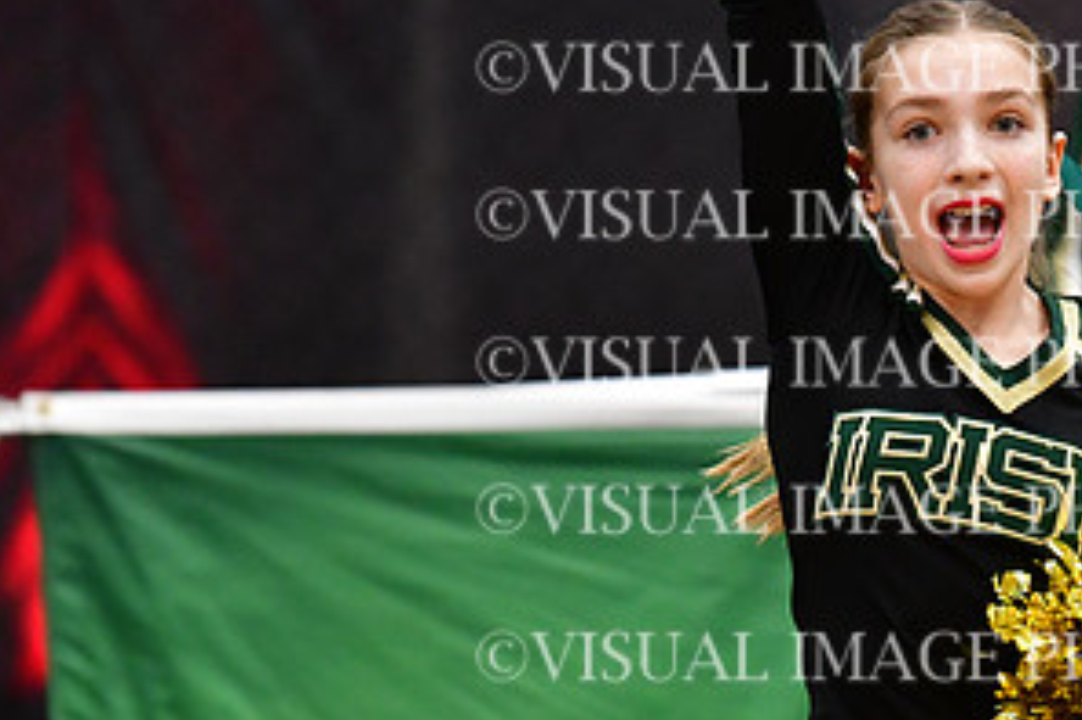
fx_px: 17662
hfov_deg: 3.5
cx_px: 1005
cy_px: 583
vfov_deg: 2.3
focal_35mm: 588
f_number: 3.5
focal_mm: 200
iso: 4000
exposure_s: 1/500
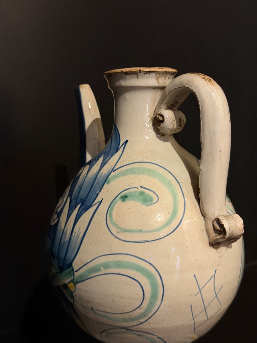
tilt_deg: -8.4
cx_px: 128
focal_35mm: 48
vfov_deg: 39.7
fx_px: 475
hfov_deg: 30.3
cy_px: 172
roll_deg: -0.1
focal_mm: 6.76
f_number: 1.78
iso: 500
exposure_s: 1/25
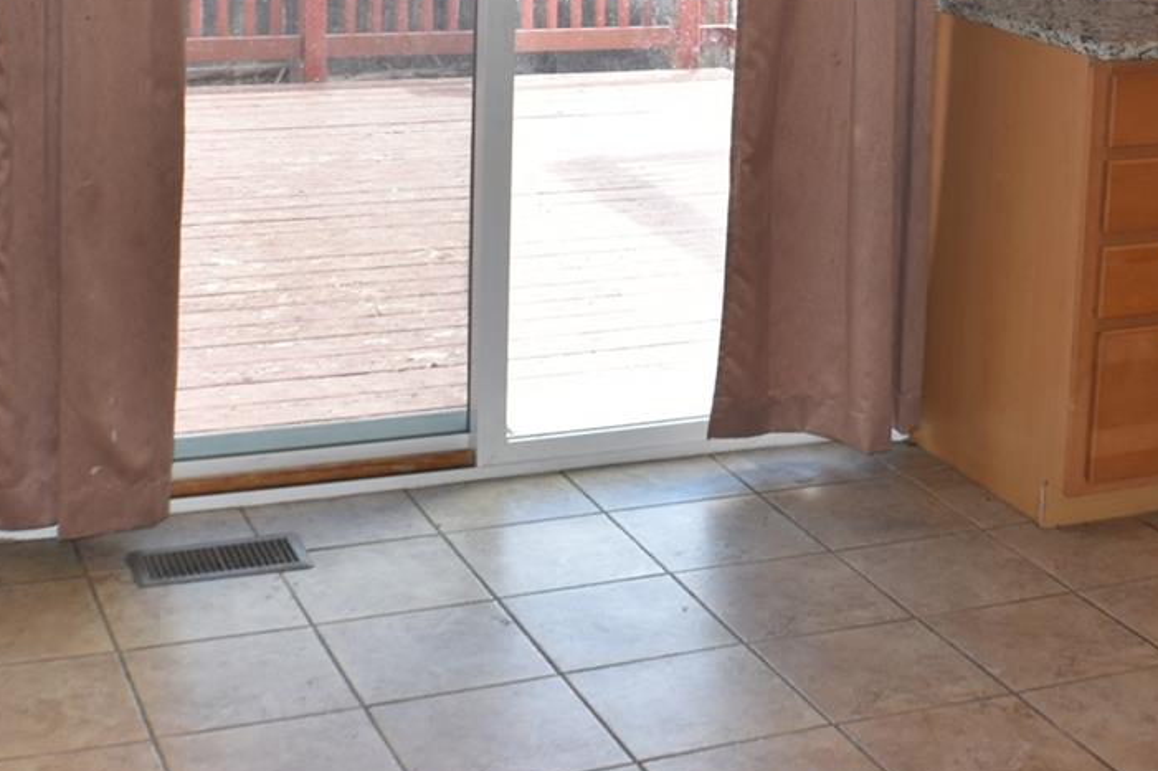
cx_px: 887
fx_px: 2862
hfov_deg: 22.6
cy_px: -96
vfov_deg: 14.9
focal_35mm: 89
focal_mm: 26
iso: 450
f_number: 5.6
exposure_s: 1/125
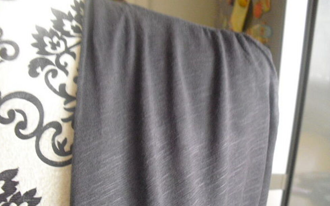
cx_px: 163
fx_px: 351
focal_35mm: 39
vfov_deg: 32.8
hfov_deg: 50.4
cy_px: 116
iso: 800
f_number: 3.1
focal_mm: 6.3
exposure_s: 1/15
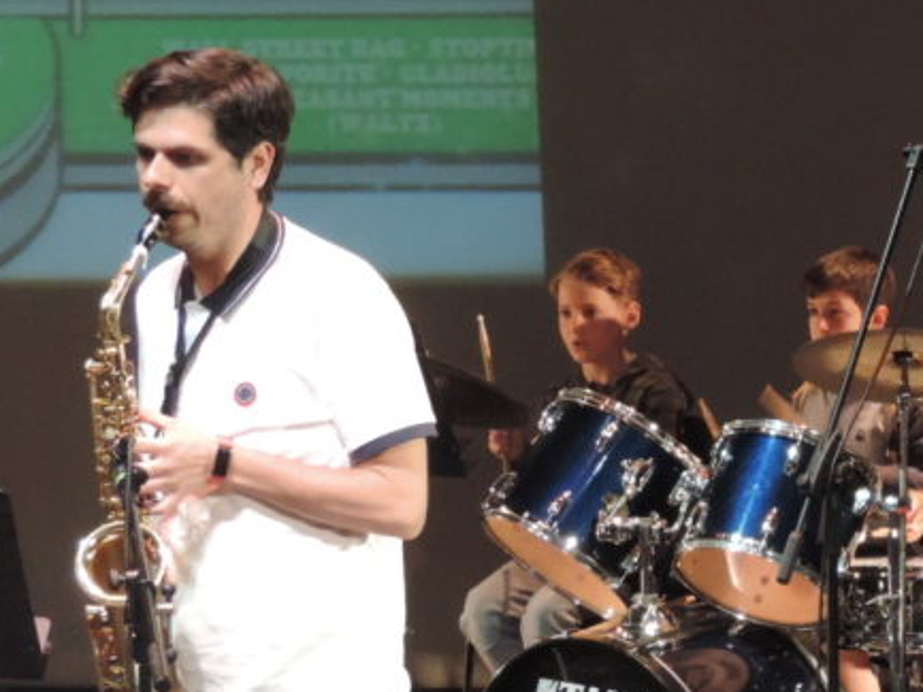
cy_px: 330
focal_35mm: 201
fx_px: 5361
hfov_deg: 9.8
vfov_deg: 7.4
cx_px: 701
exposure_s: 1/20
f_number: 4
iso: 800
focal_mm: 15.1
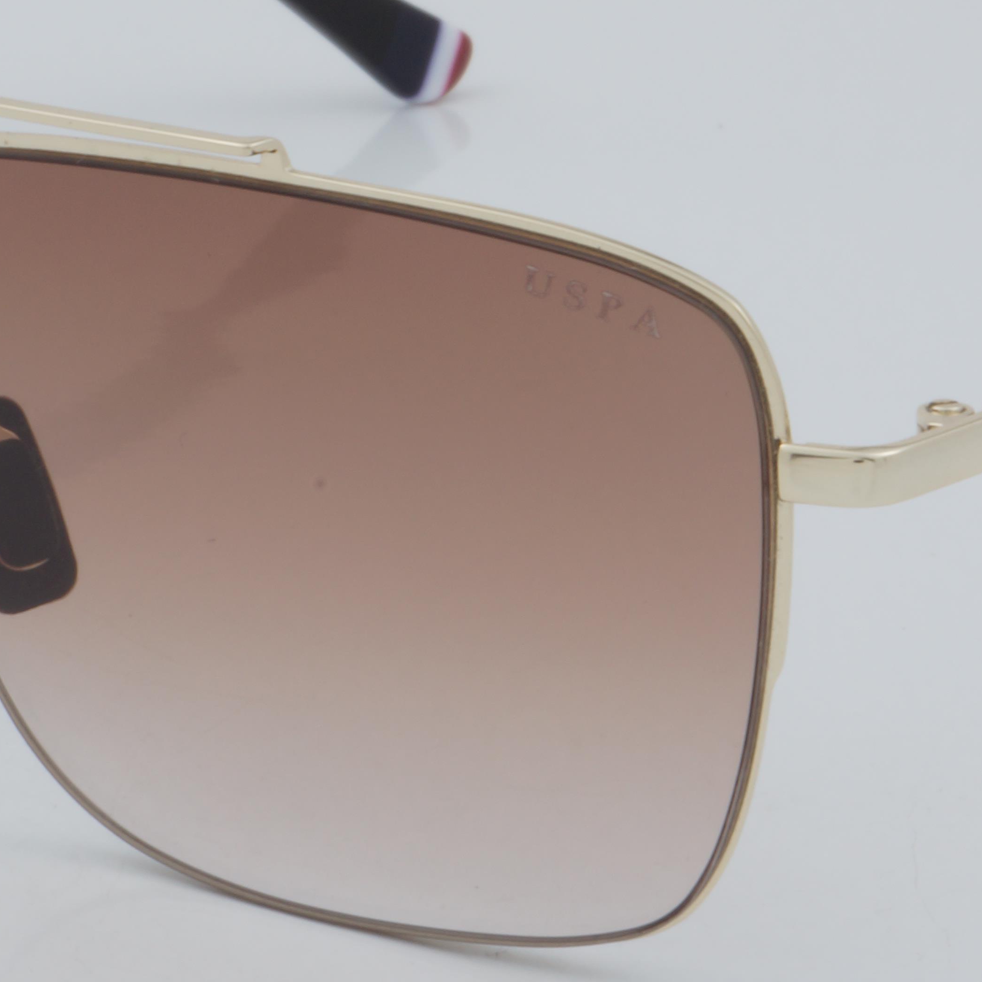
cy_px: 409
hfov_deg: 9.6
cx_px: 409
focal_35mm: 182
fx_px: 5841
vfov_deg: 9.6
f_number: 32
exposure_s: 1/3
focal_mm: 50
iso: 100
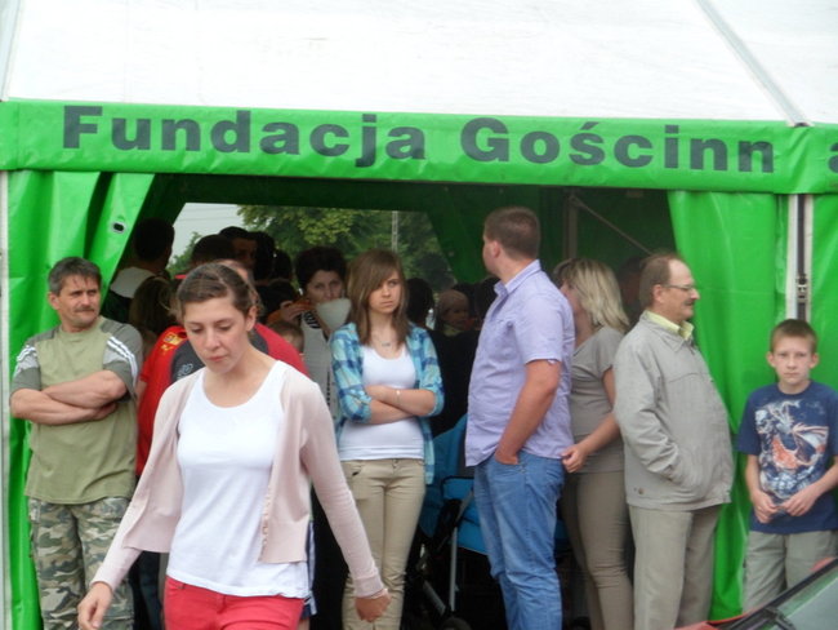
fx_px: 3148
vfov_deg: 11.4
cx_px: 419
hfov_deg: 15.2
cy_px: 315
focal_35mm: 130
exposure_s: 1/60
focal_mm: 22.5
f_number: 5.4
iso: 160
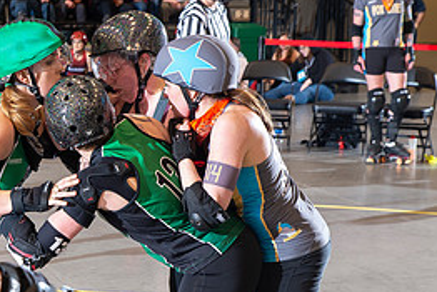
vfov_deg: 11.6
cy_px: 168
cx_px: 12
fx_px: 1433
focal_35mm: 118
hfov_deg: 17.0
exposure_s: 1/160
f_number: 5.6
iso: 640
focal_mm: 52
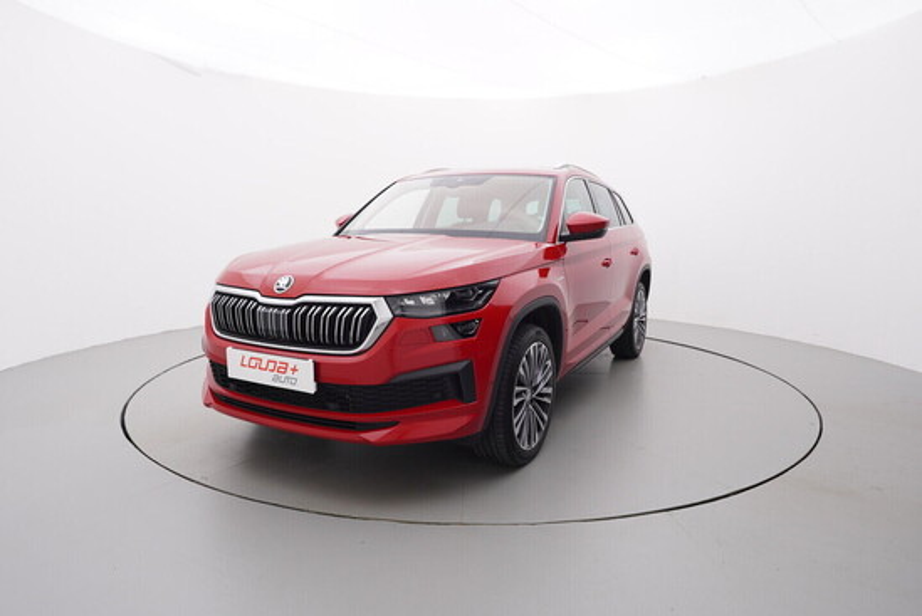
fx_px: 577
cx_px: 461
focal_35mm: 22
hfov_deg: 77.3
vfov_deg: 56.2
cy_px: 308
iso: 200
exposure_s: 1/80
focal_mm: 15
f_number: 5
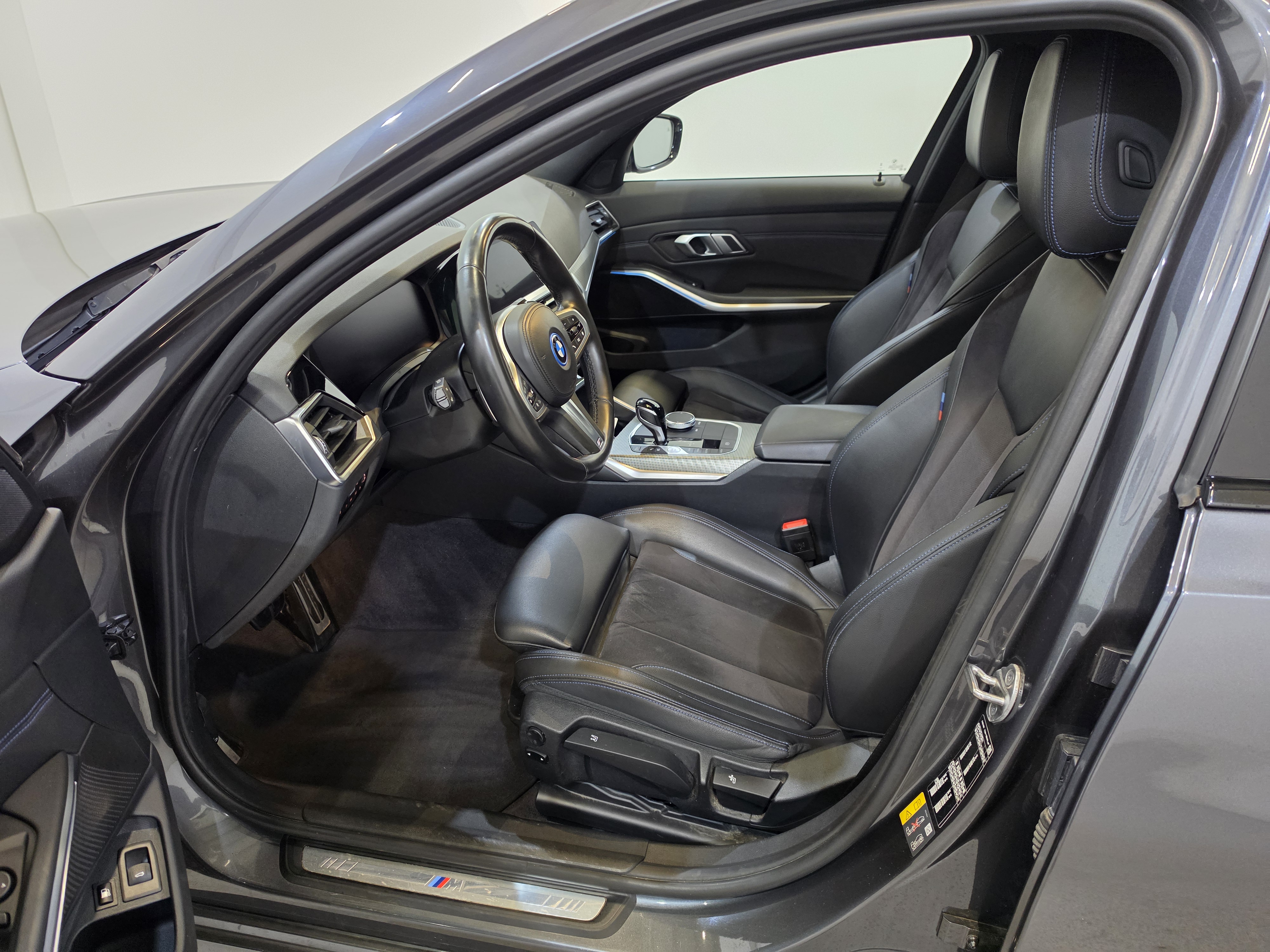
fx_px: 844
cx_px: 635
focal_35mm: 23
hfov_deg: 73.9
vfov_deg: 58.9
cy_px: 476
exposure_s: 1/100
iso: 320
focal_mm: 6.5
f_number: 1.4
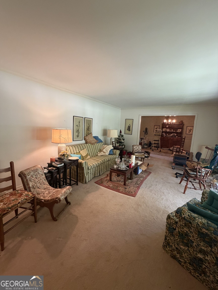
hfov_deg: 85.7
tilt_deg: -9.5
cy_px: 145
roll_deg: -3.0
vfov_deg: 102.1
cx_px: 109
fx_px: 118
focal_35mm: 14
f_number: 2.2
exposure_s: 1/60
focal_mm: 2.22
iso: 400
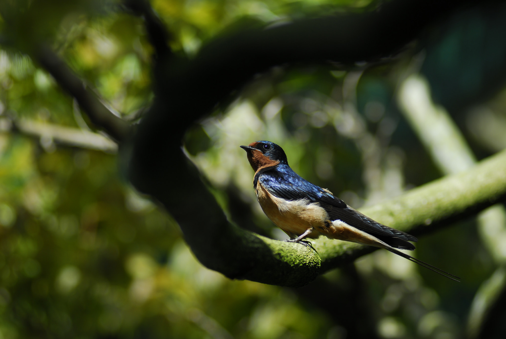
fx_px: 2216
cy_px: 170
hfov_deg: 13.0
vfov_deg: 8.7
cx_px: 253
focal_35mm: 158
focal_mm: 105
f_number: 2.8
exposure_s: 1/640
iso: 100
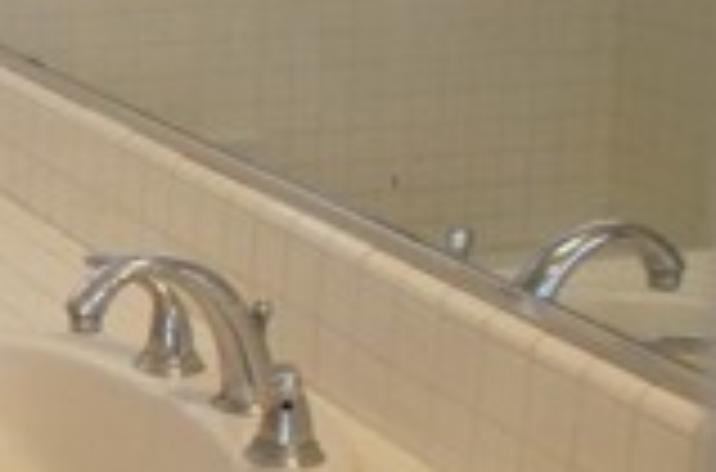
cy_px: 29
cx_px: -689
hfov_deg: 14.8
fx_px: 2281
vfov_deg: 11.7
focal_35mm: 115
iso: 1250
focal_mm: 19
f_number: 3.5
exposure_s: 1/60
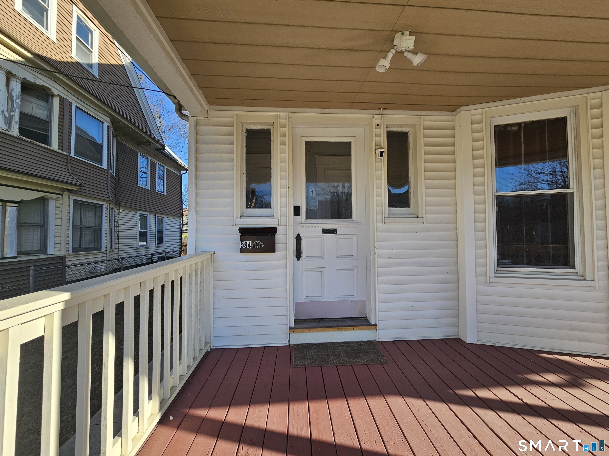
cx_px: 304
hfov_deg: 106.2
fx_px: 229
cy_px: 228
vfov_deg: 89.9
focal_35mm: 13
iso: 50
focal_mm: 2.2
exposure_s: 1/1000
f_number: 2.2
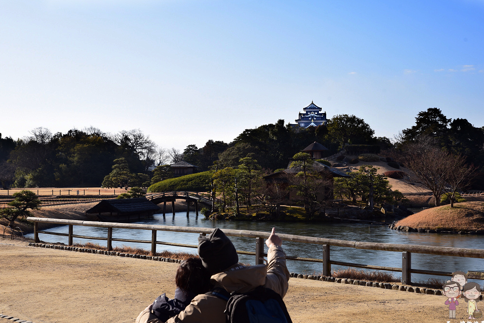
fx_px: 659
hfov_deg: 40.3
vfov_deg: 27.5
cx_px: 245
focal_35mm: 49
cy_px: 163
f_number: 10
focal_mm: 48
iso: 125
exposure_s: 1/200
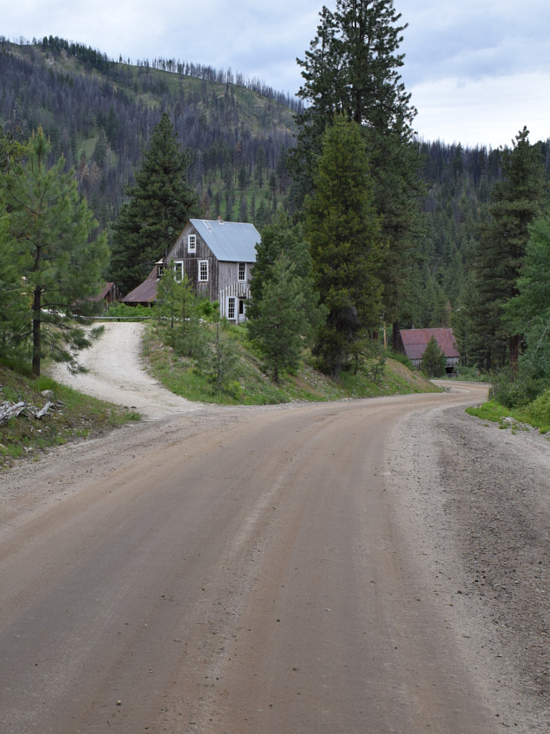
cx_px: 187
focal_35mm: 49
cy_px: 433
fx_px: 1038
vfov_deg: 38.8
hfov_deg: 29.5
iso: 200
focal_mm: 18
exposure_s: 1/320
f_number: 9
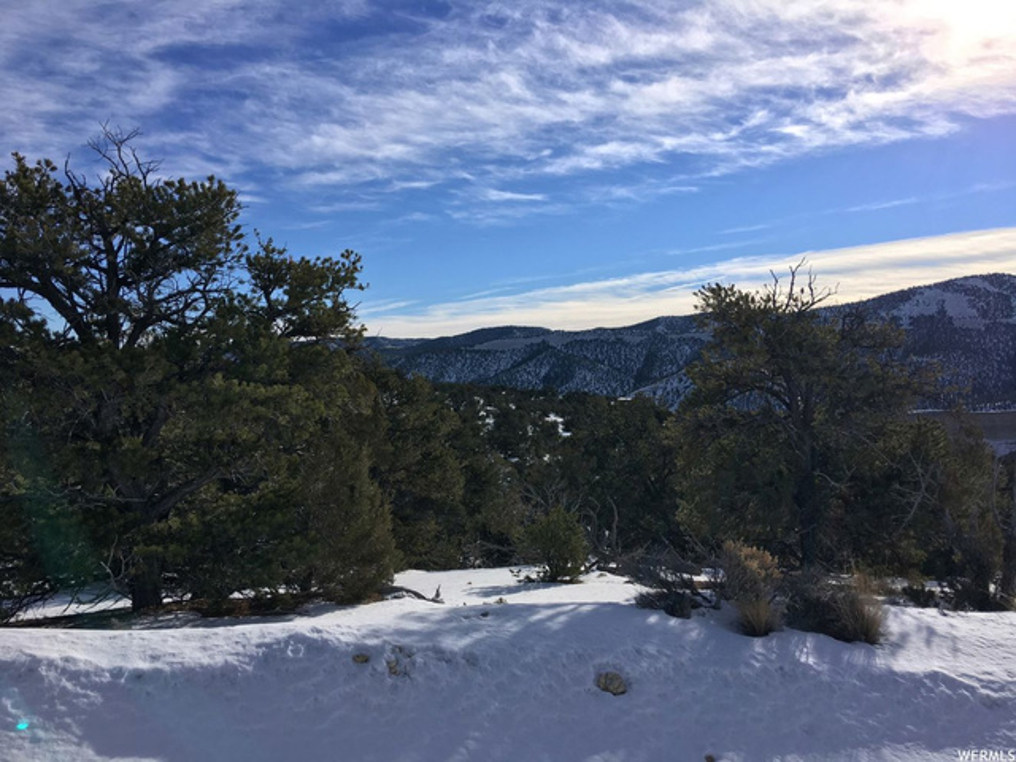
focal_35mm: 29
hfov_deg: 61.7
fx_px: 851
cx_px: 508
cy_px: 381
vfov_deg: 48.2
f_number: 2.2
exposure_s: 1/2653
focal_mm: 4.15
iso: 25
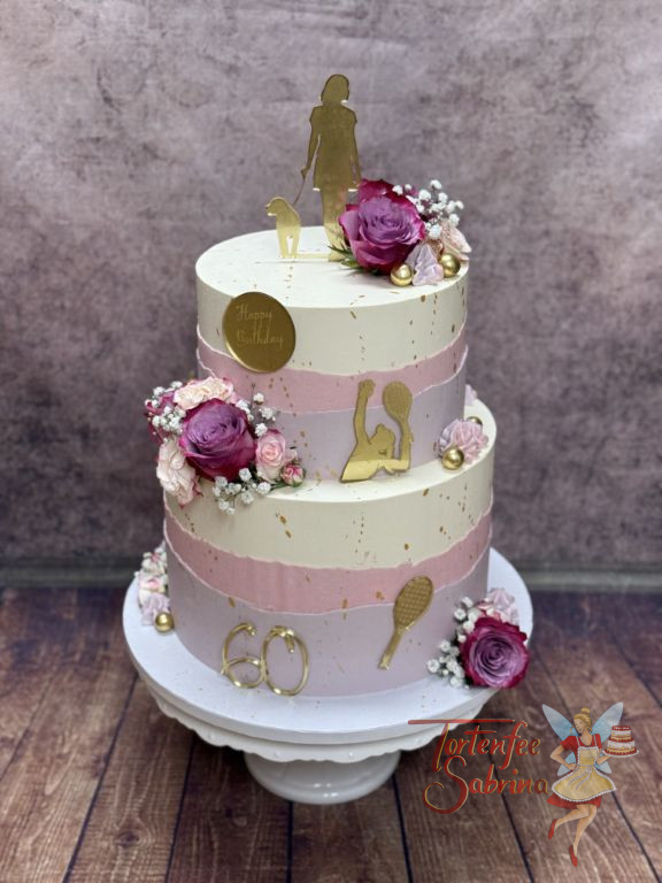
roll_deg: +0.3
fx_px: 1224
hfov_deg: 30.3
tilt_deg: -26.7
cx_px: 331
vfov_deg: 39.7
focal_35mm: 48
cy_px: 442
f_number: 1.78
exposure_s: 1/50
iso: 64
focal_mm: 6.76
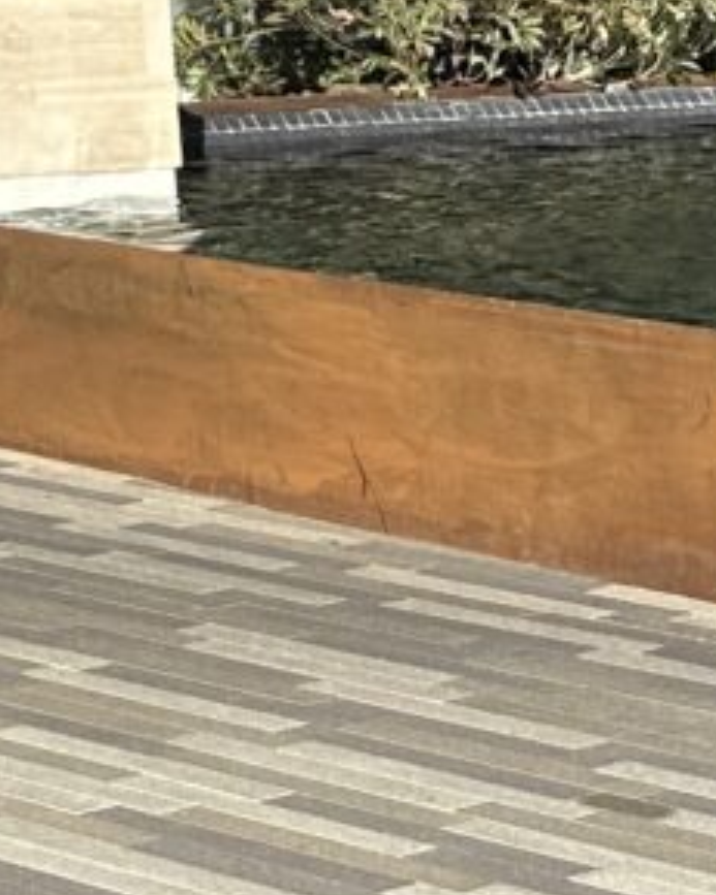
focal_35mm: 166
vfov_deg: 10.6
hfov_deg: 8.4
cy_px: -929
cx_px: -1122
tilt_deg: +7.2
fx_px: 4399
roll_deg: +0.7
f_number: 1.78
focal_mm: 6.86
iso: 80
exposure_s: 1/3472
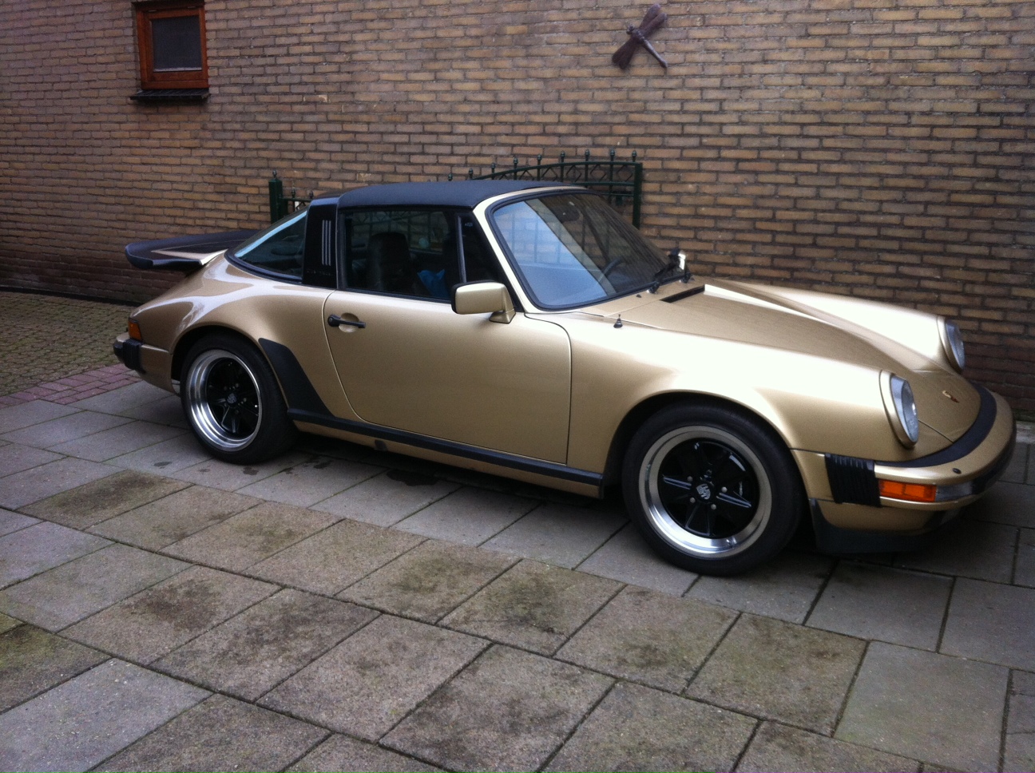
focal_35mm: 35
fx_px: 1045
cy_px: 386
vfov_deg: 40.6
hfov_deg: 52.7
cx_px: 518
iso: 125
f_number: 2.8
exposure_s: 1/120
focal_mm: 3.85
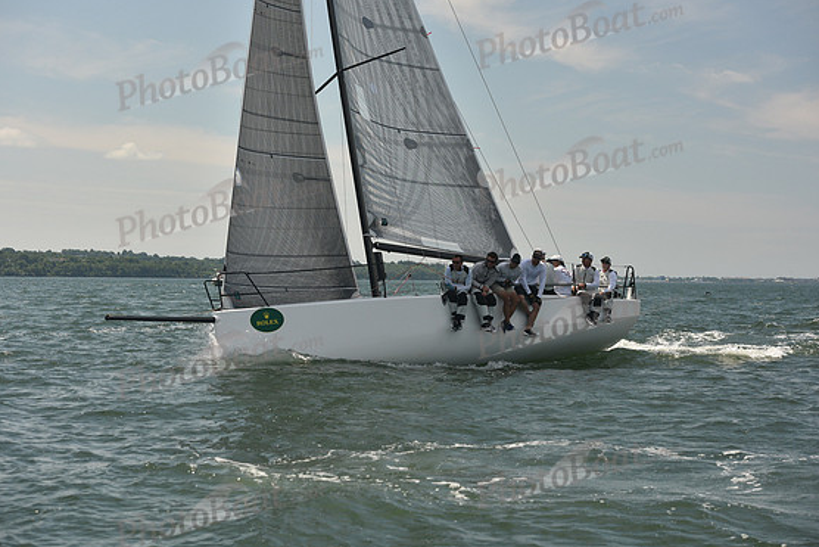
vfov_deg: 18.7
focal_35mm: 73
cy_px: 265
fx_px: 1661
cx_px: 401
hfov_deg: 27.7
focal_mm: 70
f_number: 5.6
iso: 320
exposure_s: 1/1250
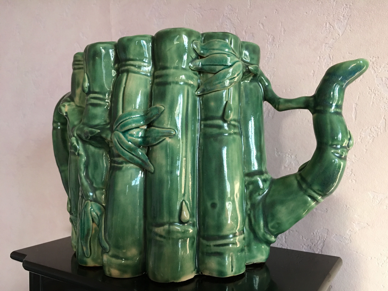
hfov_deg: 61.7
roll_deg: +1.2
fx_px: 325
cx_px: 194
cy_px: 146
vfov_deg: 48.2
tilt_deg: +0.3
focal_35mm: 29
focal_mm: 4.15
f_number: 2.2
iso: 100
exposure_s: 1/10
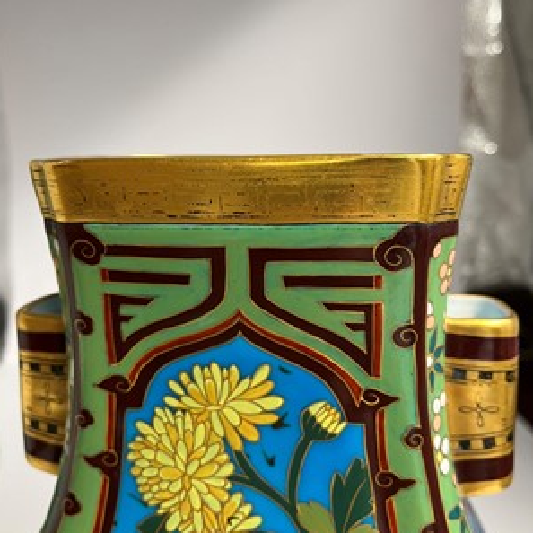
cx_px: 266
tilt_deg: -12.7
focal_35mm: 31
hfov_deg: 52.5
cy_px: 273
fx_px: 540
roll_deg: +0.4
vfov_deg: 52.5
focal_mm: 5.1
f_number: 1.6
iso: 64
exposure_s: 1/50
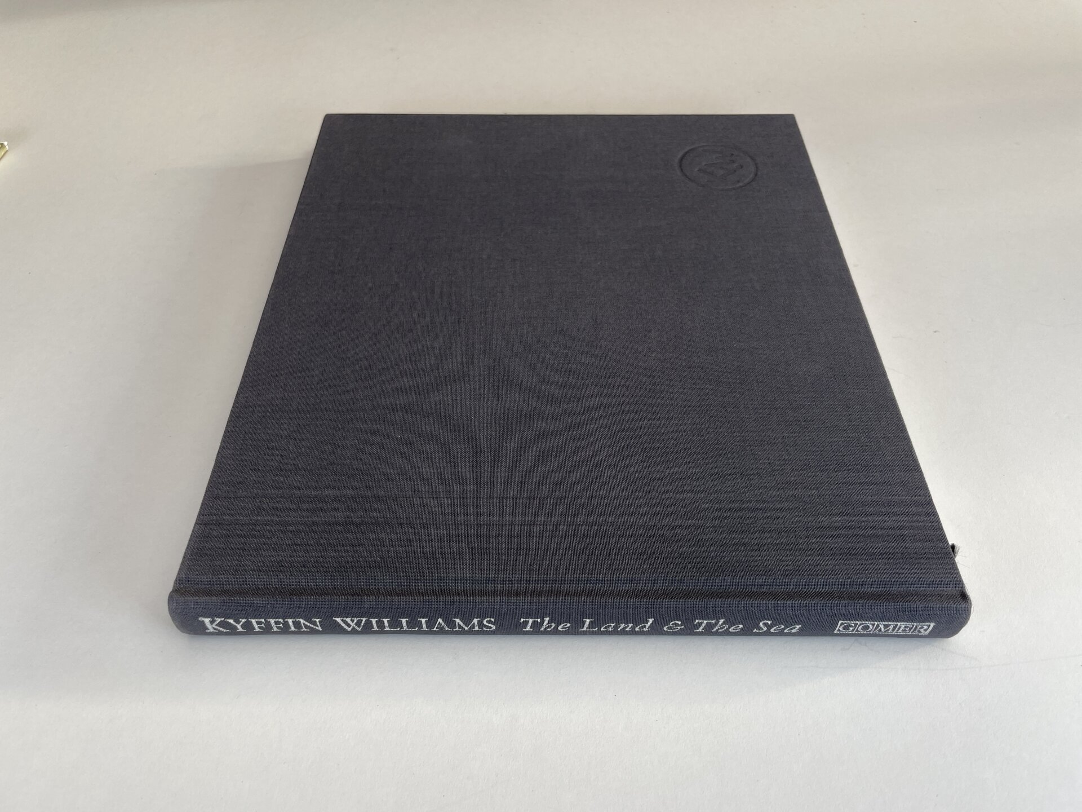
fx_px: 813
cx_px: 541
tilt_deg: -49.9
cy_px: 406
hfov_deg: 67.3
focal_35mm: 26
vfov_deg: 53.1
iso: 32
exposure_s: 1/144
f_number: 1.6
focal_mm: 4.2
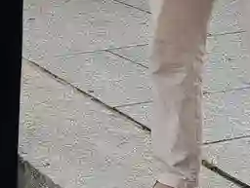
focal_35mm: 164
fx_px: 1187
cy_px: -234
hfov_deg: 11.9
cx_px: -8
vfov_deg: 8.4
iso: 320
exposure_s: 1/100
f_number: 1.6
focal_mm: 6.14
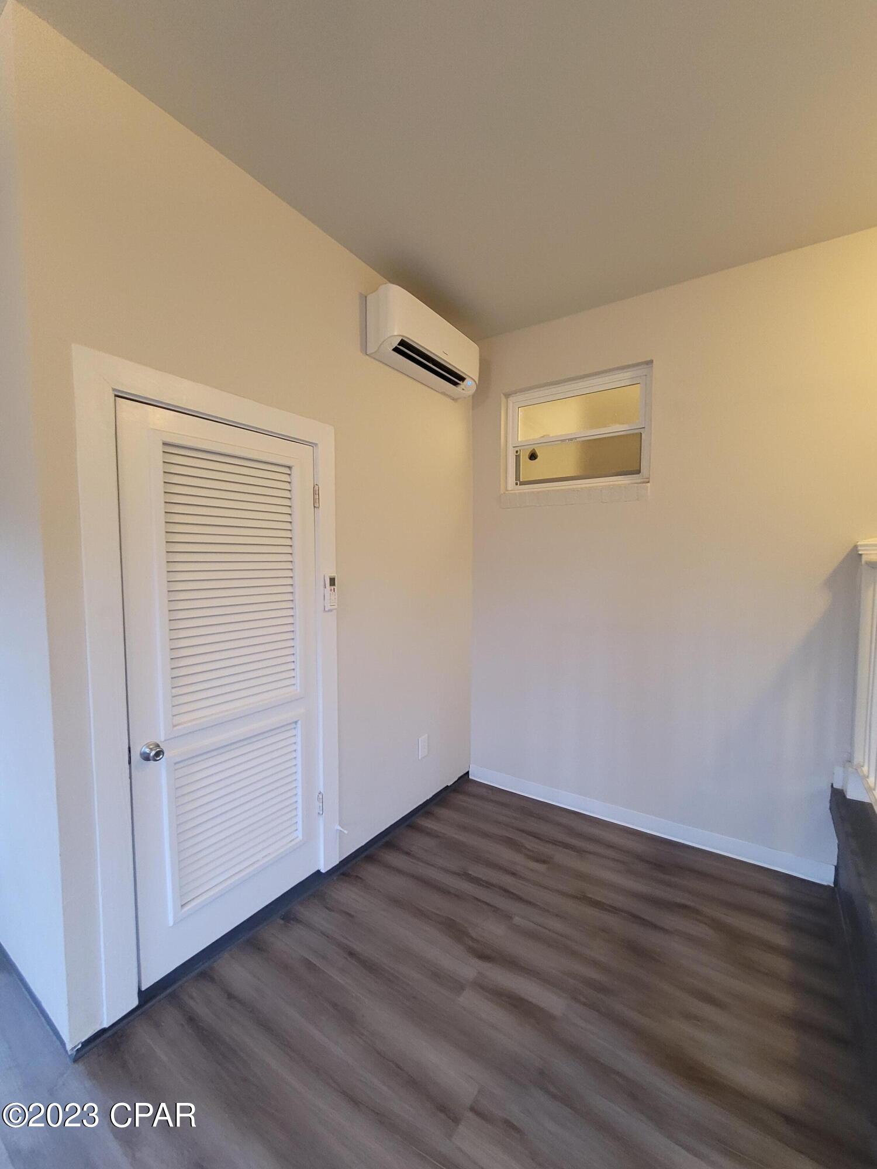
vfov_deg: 106.2
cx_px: 438
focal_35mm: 13
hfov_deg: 89.9
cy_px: 584
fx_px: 439
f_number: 2.2
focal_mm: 2.2
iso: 400
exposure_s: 1/30
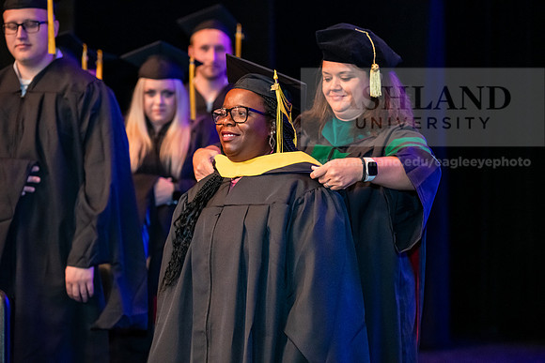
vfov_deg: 11.8
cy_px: 182
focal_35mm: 116
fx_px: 1756
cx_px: 272
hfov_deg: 17.6
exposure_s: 1/200
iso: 3200
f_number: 3.5
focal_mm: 116
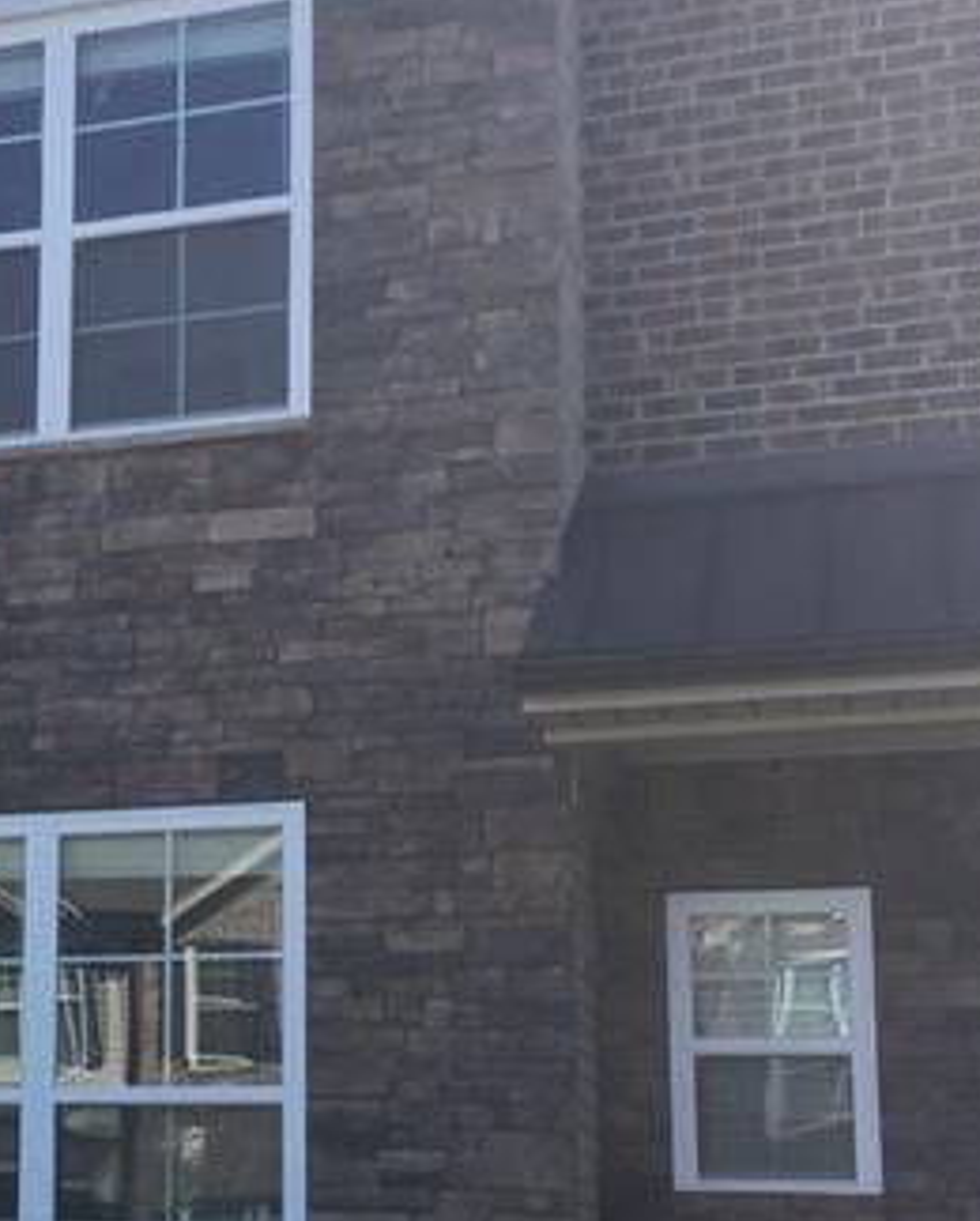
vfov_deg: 28.0
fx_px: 2425
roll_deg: -3.4
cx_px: -49
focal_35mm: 67
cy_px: 871
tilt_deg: +7.9
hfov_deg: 21.8
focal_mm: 4.15
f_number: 2.2
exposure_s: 1/775
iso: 32
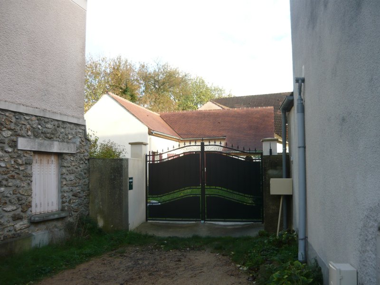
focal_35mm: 33
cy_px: 142
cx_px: 190
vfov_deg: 42.9
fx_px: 362
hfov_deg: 55.4
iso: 100
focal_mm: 5.5
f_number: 2.8
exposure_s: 1/200
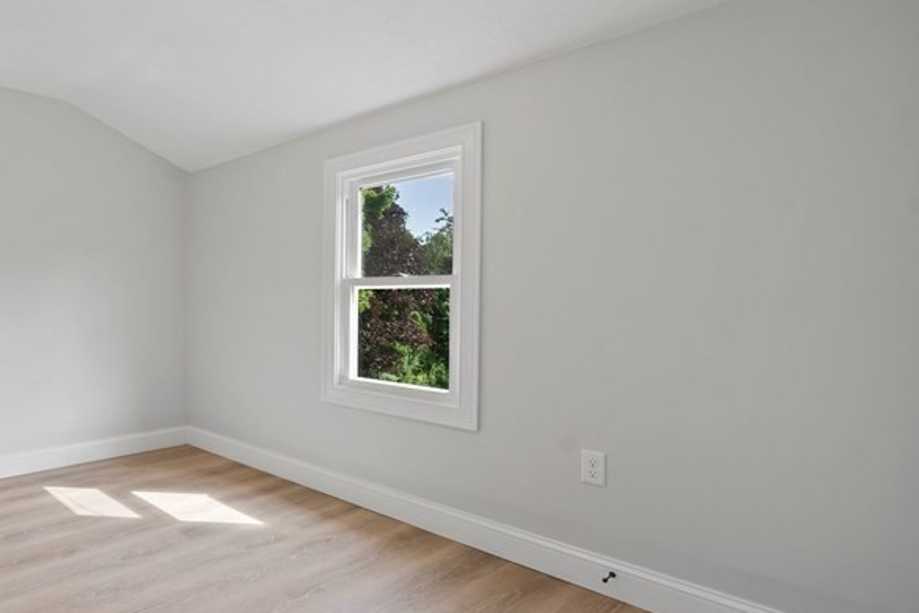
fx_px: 536
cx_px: 203
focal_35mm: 21
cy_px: 313
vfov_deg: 59.5
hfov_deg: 73.9
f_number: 7.1
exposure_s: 1/1.25
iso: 50
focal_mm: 12
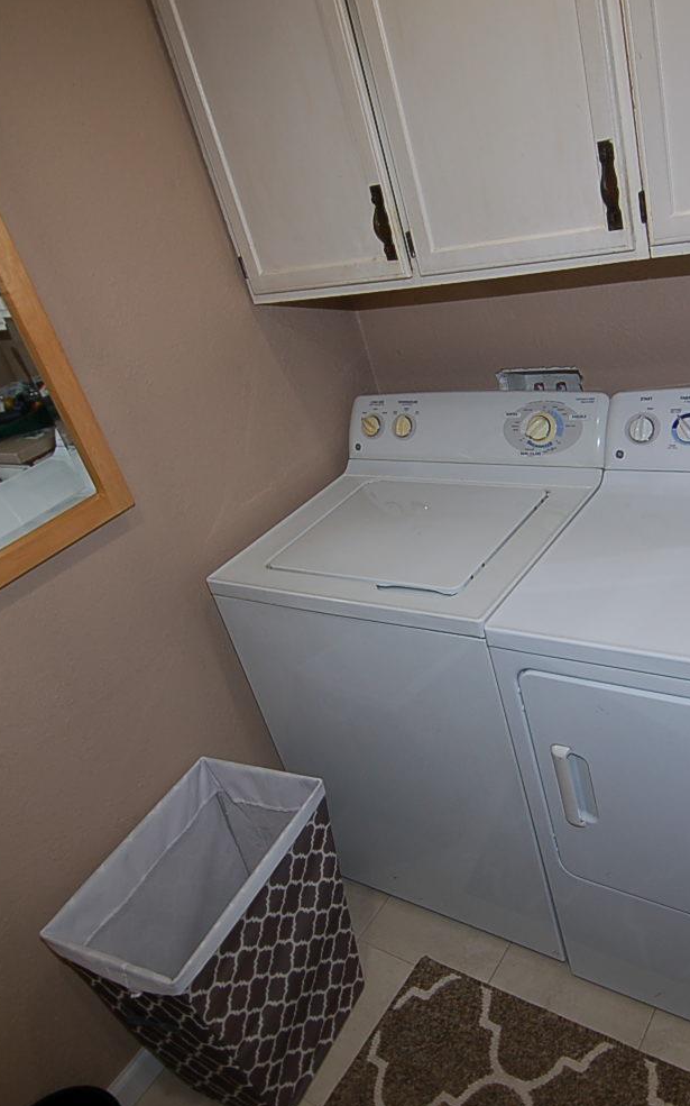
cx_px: 450
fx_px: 843
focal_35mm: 28
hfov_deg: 44.0
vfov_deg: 66.5
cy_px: 550
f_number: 4
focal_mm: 12
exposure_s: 1/60
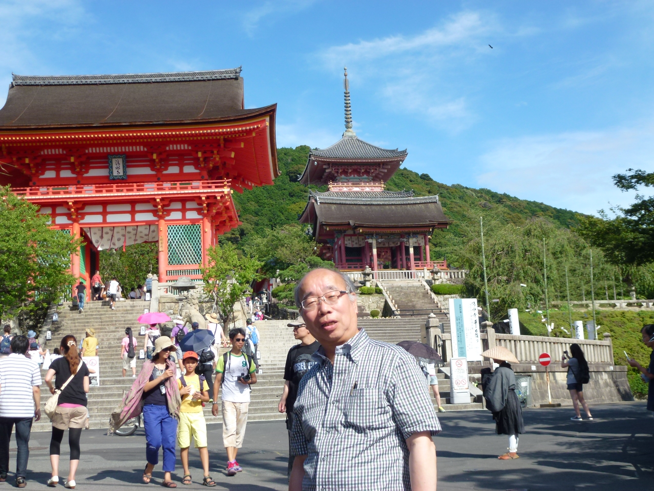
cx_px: 327
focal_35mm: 45
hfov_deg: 42.1
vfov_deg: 32.2
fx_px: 850
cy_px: 246
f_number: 4
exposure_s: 1/640
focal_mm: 8
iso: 100
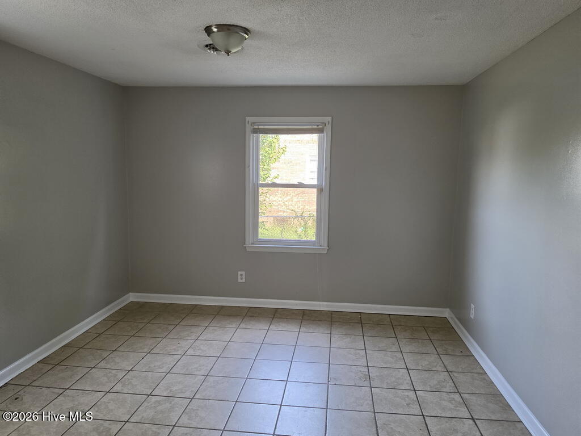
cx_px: 290
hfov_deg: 73.9
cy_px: 218
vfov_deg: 58.9
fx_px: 386
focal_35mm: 23
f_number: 1.4
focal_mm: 6.5
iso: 125
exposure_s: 1/180
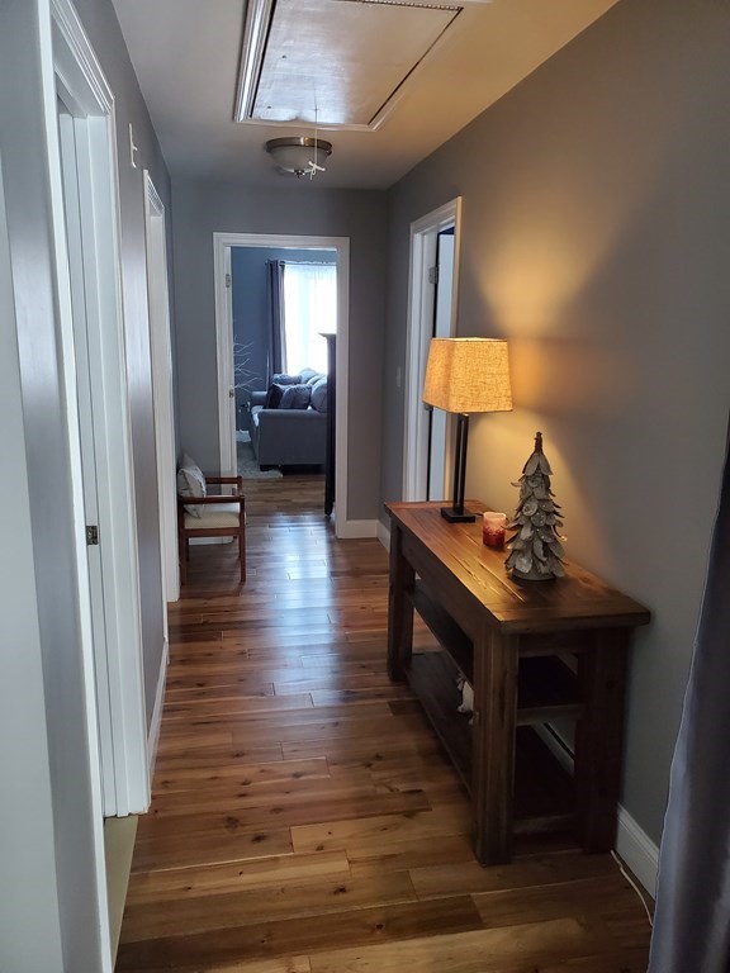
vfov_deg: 67.3
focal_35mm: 26
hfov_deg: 53.1
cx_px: 365
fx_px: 731
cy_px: 486
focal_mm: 4.3
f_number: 2.4
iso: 640
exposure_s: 1/30
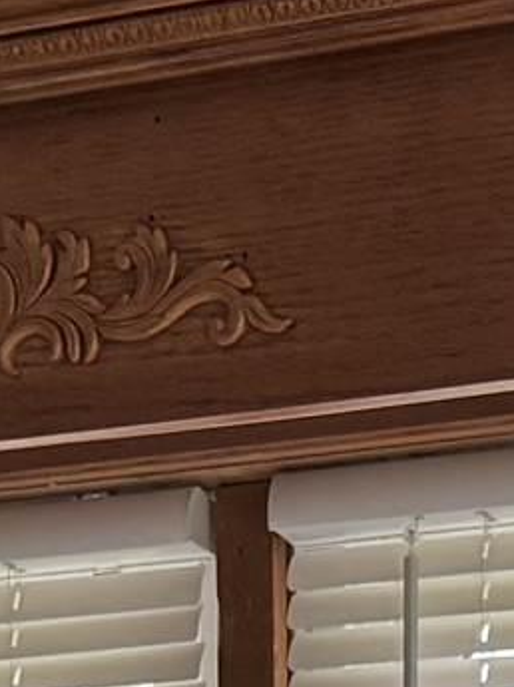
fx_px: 4245
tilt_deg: -8.4
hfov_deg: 6.9
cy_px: 2031
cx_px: 281
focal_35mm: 214
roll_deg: +0.9
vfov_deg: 8.0
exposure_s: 1/121
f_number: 1.78
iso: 125
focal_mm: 6.76
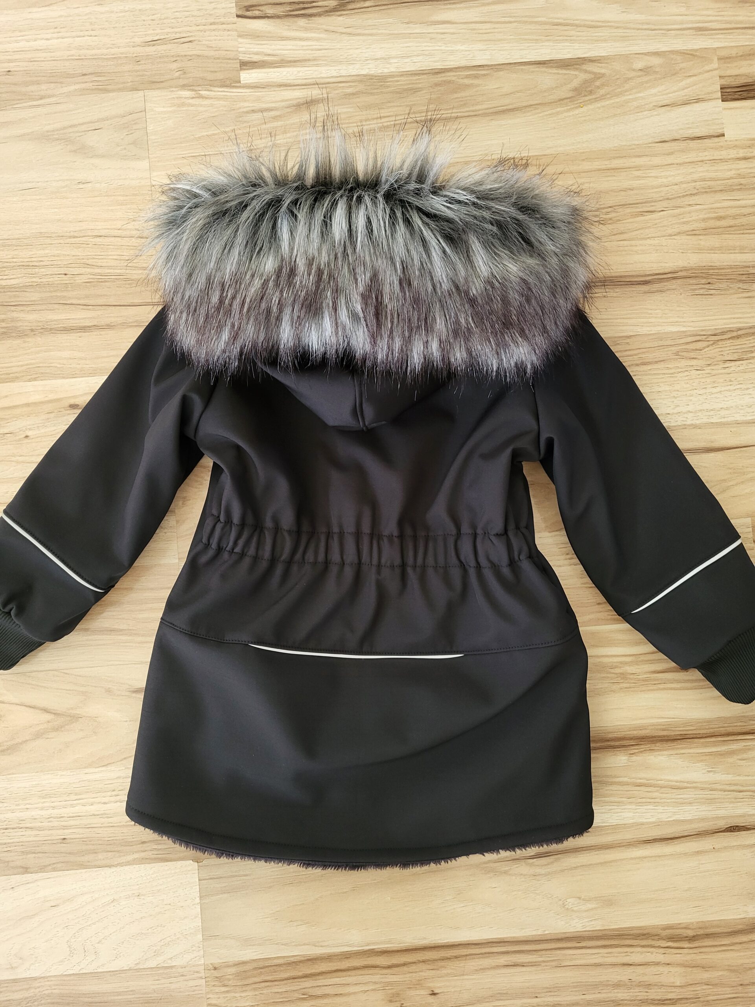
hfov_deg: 53.1
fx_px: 756
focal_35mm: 26
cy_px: 504
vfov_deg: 67.3
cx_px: 378
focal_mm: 5.4
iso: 320
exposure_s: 1/50
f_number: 1.8
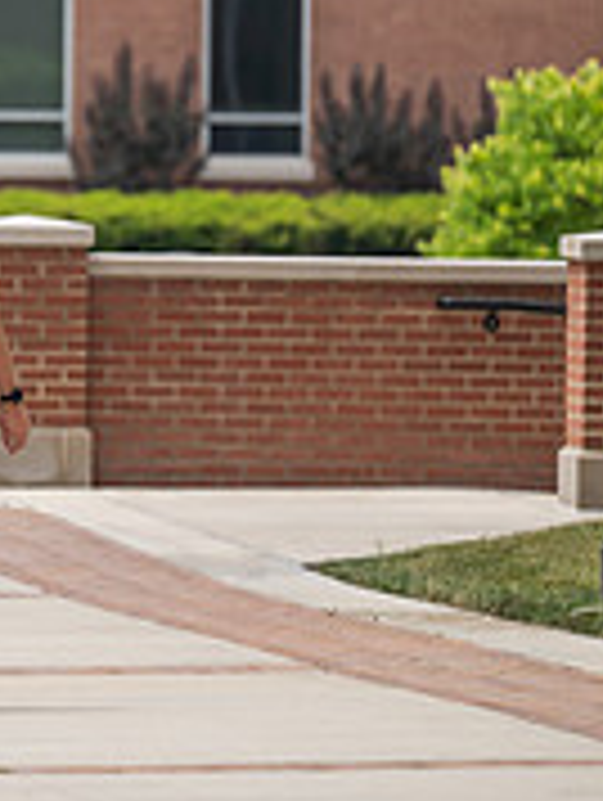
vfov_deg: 3.2
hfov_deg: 2.4
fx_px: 14482
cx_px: -644
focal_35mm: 625
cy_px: 286
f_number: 4
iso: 160
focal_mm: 200
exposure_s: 1/1000
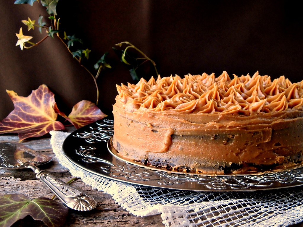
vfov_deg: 30.9
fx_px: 411
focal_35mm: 47
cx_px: 152
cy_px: 114
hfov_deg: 40.4
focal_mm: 8.3
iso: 200
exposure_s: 1/60
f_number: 3.4
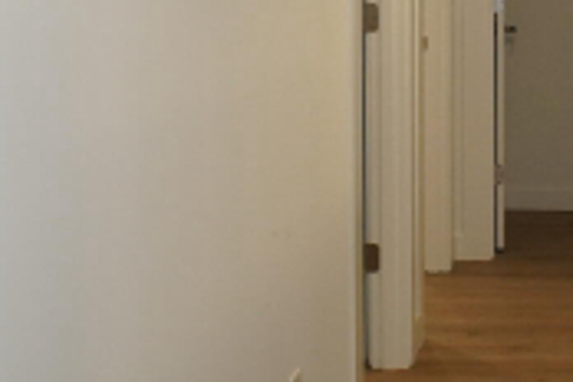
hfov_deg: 26.9
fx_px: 1132
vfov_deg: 18.5
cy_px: -26
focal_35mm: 71
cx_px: 570
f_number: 4
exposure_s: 1/160
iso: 800
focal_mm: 11
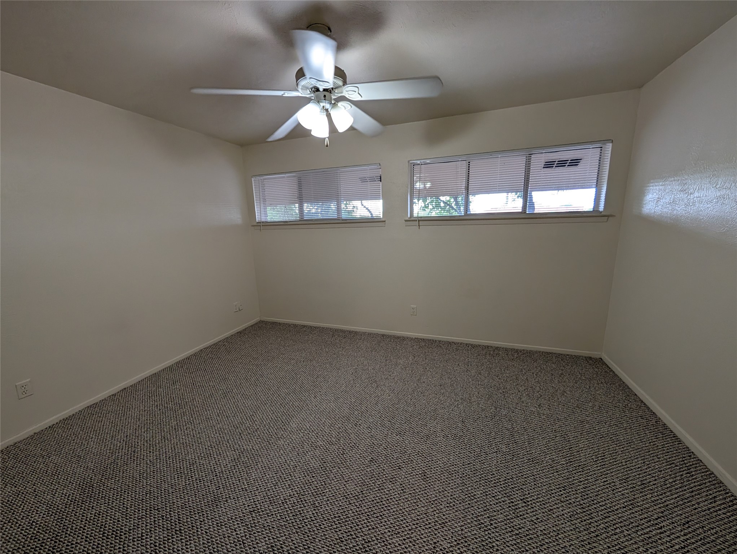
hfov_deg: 110.5
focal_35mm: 12
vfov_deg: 94.6
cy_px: 277
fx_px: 256
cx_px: 368
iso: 81
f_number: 1.7
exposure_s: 1/120
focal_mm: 2.02
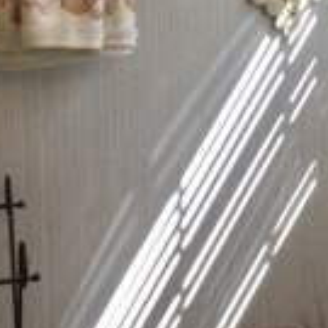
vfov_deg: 17.5
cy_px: 1
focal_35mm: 97
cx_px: 138
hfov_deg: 17.9
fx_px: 1040
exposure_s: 1/120
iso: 40
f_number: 2.4
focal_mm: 3.3
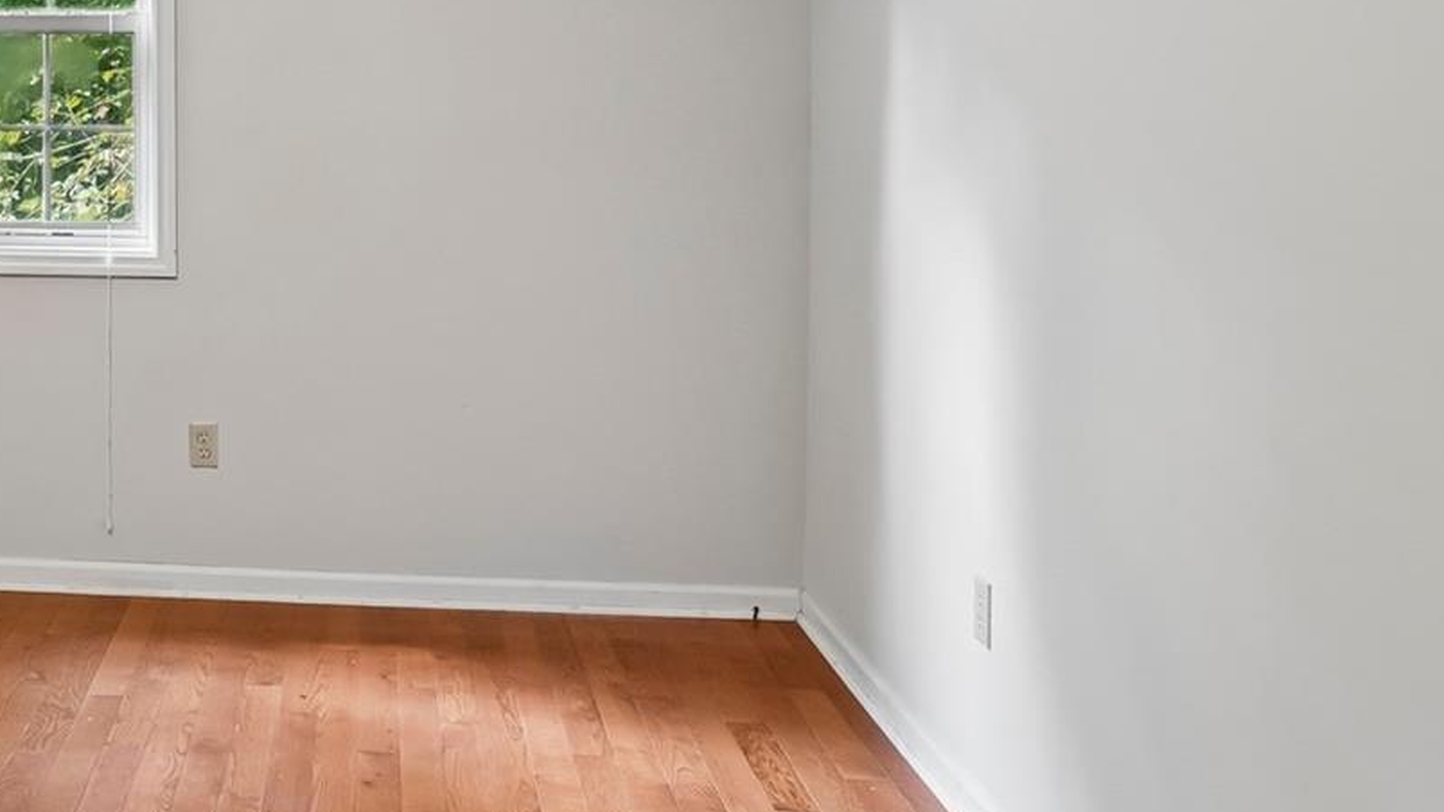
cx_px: 145
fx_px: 1531
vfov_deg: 28.8
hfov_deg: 45.7
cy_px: 125
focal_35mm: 40
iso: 400
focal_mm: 10
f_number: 8
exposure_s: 1/5
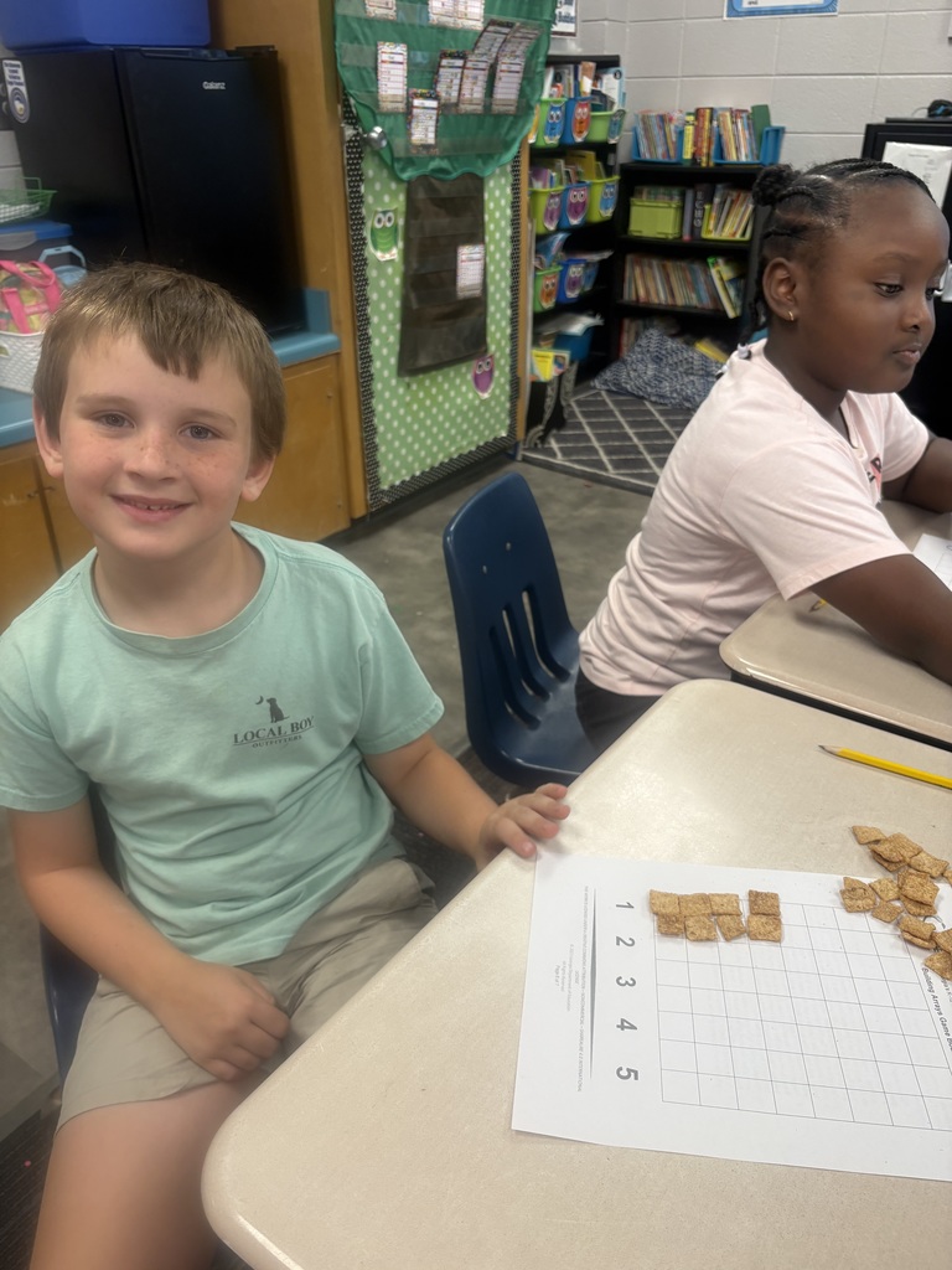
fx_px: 953
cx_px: 476
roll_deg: +1.1
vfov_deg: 67.3
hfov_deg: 53.1
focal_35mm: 26
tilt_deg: -28.4
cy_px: 635
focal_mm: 5.96
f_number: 1.6
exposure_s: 1/60
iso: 100
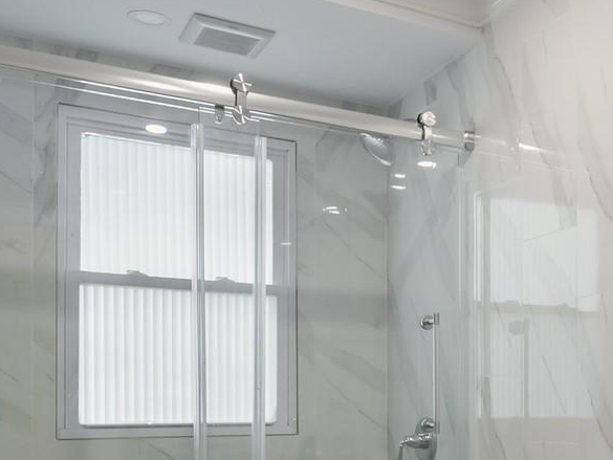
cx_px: 616
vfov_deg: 28.5
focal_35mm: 49
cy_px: 414
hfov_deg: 35.2
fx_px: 868
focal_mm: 7
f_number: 3.5
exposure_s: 1/30
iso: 800
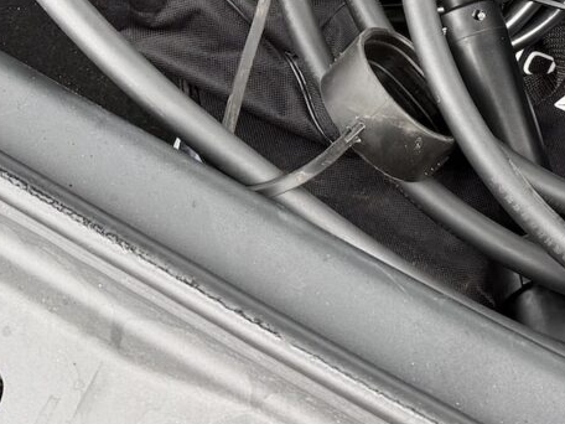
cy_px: -222
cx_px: 404
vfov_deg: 13.7
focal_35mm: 101
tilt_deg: -54.0
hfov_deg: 19.3
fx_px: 1649
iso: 100
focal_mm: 6.76
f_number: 1.78
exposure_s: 1/121
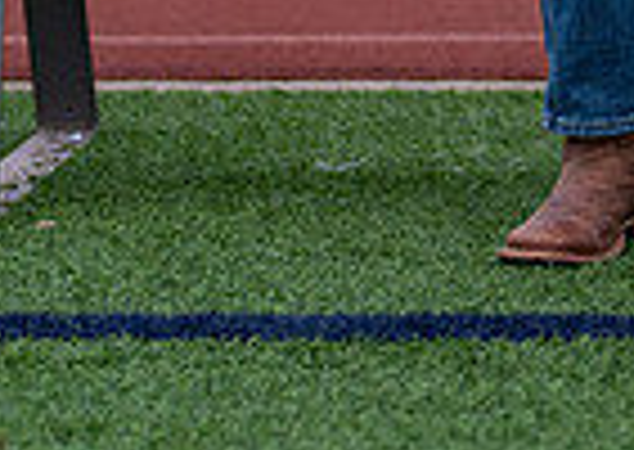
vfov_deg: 5.5
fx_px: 4545
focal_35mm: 253
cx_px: 876
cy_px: -432
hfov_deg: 7.9
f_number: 1.2
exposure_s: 1/800
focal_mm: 50
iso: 320
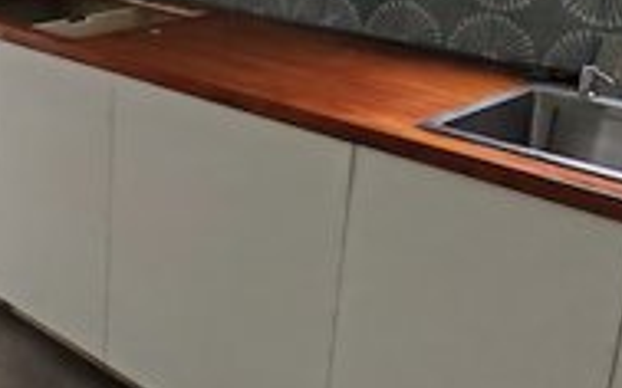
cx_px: -28
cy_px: 99
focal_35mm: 57
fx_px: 966
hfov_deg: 32.3
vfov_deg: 22.5
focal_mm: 1.96
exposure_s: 1/410
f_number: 2.2
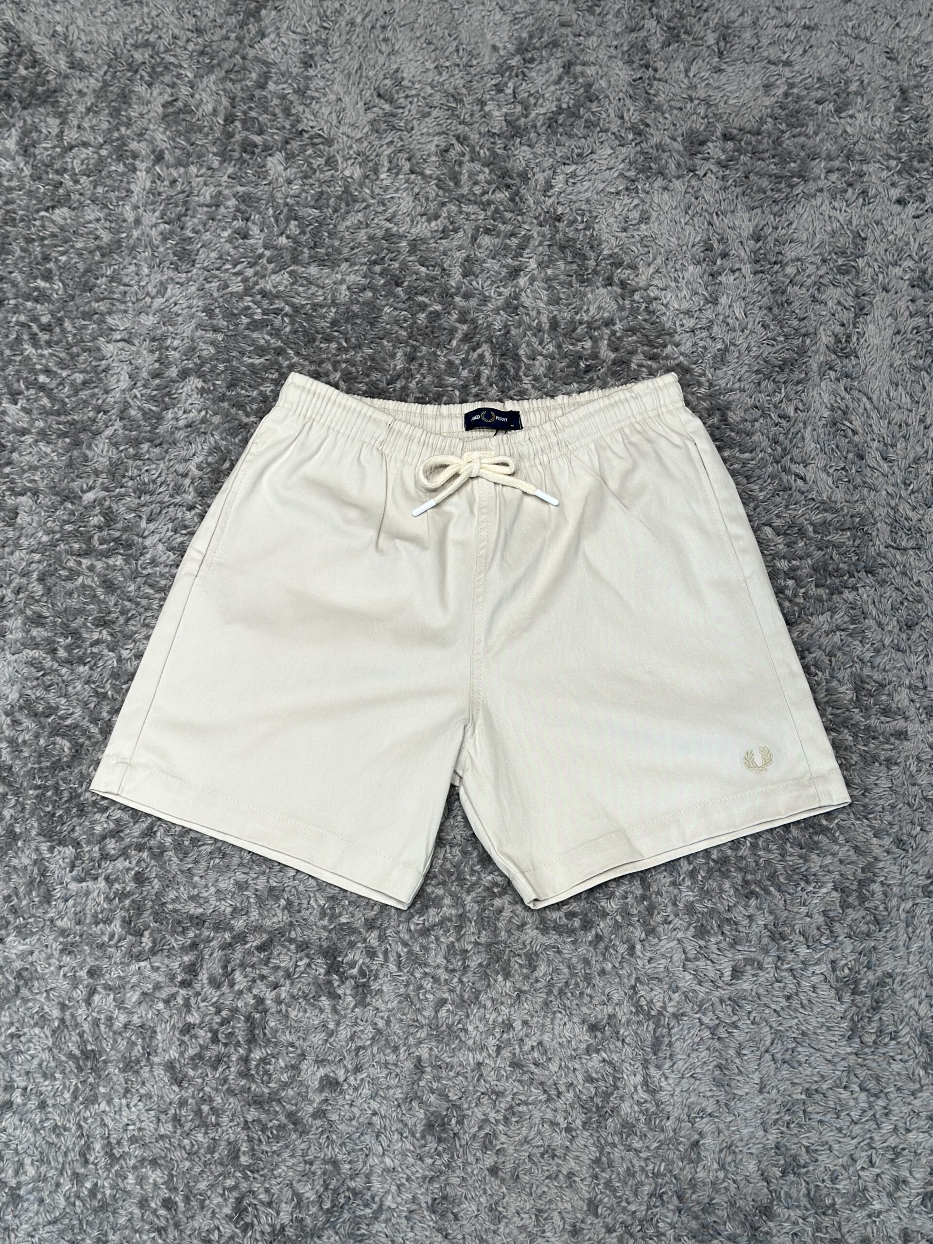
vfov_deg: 39.7
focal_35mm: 48
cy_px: 622
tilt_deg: -71.4
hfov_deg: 30.3
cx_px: 466
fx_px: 1725
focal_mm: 6.86
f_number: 1.78
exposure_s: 1/120
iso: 64
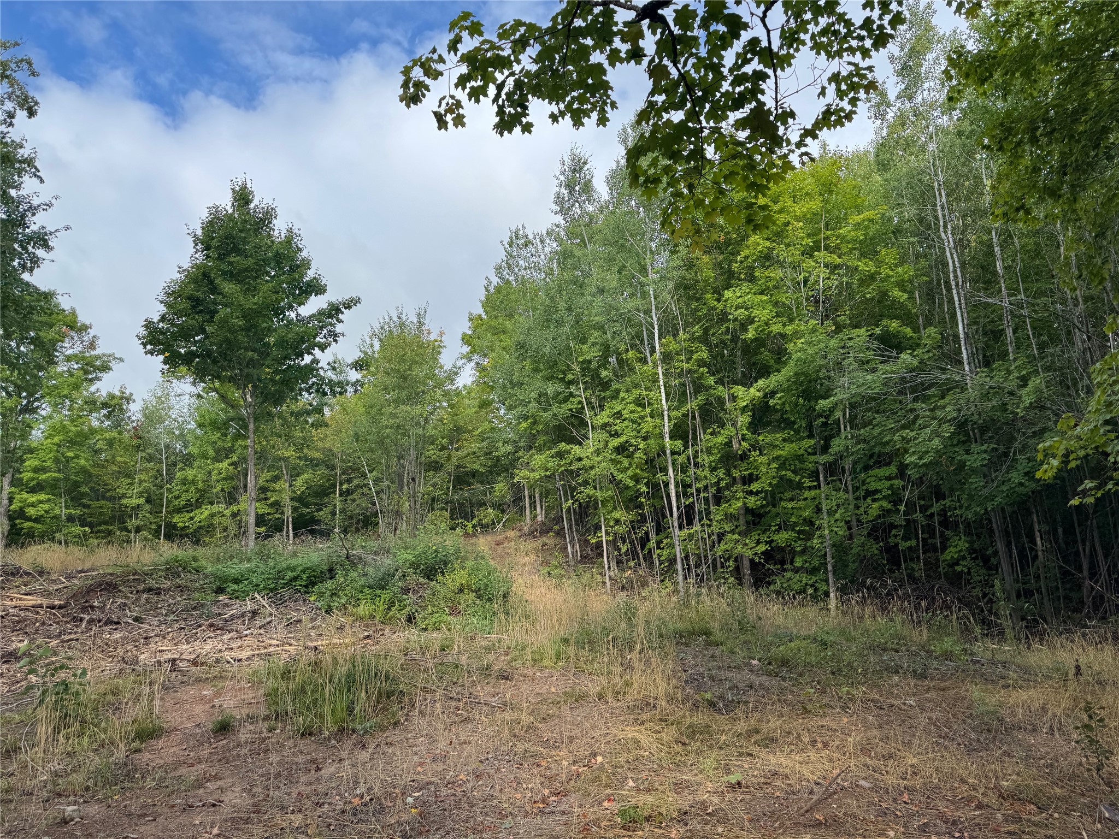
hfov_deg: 71.6
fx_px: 776
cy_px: 420
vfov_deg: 56.8
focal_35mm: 24
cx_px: 560
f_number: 1.78
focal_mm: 6.76
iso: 80
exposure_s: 1/2252
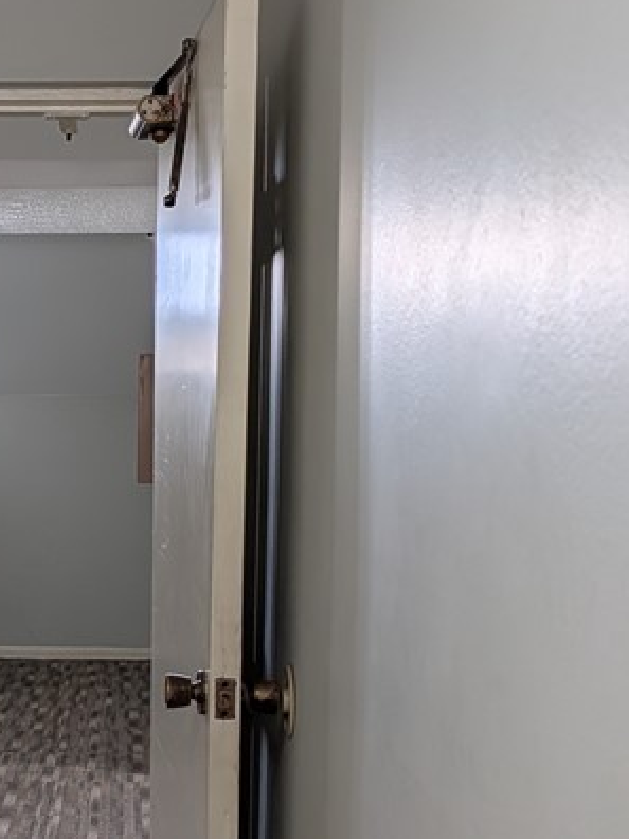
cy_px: 560
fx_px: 1502
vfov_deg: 31.0
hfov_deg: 23.0
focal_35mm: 62
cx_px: 43
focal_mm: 6.9
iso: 20
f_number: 1.68
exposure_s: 1/120
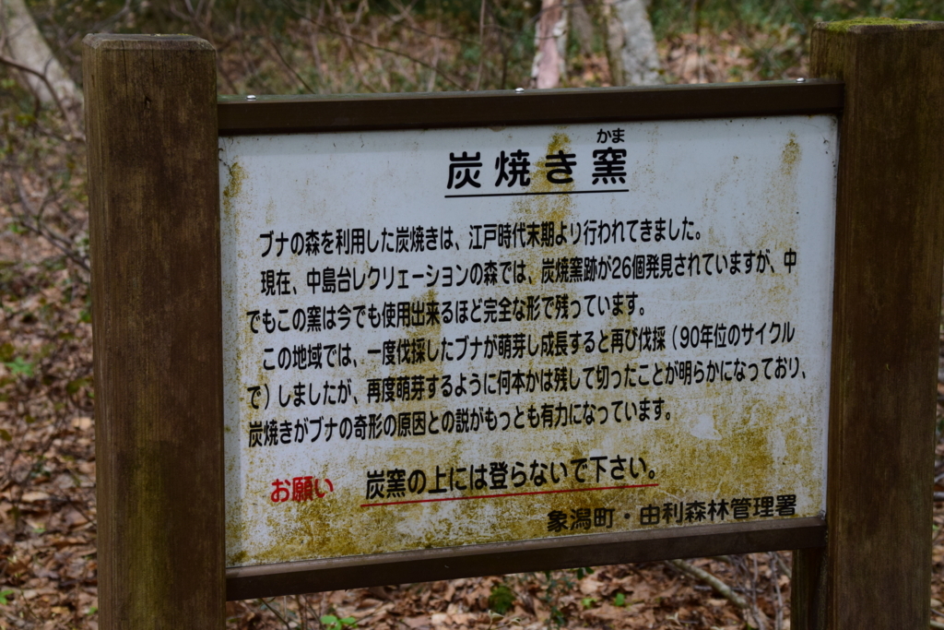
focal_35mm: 78
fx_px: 2045
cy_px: 315
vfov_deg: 17.5
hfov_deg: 26.0
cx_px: 472
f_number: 9
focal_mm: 52
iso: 800
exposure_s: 1/320
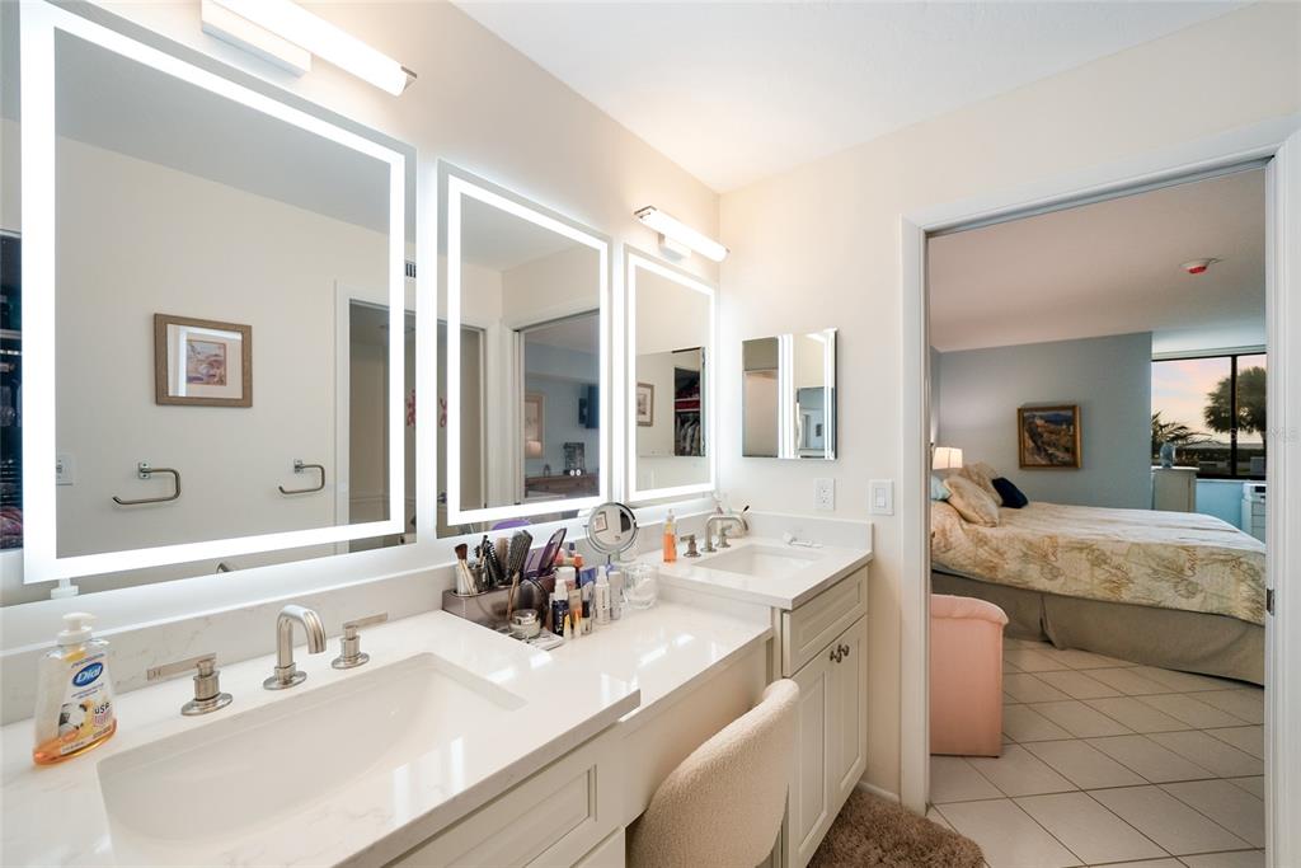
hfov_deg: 108.3
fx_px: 470
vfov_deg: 85.4
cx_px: 650
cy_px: 434
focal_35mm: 13
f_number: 4
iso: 640
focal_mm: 13
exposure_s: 1/160
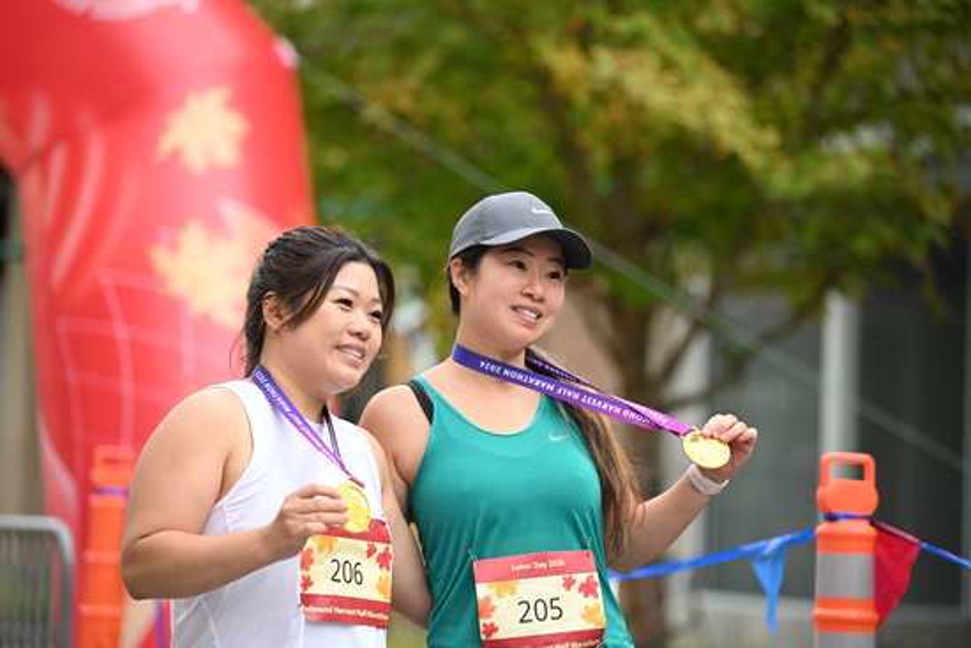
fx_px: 3507
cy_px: 324
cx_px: 486
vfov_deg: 10.6
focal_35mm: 130
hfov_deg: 15.8
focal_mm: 130
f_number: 2.8
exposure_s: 1/1600
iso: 640
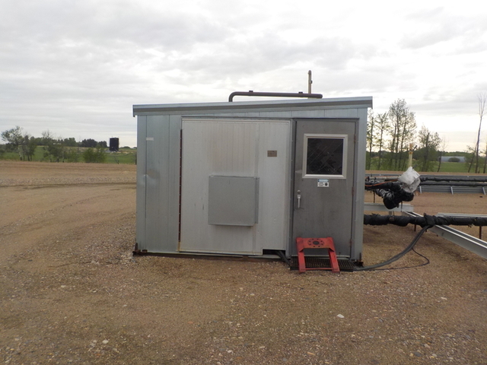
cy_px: 182
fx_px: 422
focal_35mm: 30
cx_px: 244
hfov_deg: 60.0
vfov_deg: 46.8
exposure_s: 1/640
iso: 125
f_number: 3.3
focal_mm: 4.1
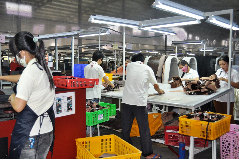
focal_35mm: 39
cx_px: 120
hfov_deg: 49.6
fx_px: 259
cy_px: 80
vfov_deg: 34.1
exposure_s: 1/125
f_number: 4.2
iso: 720
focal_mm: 26
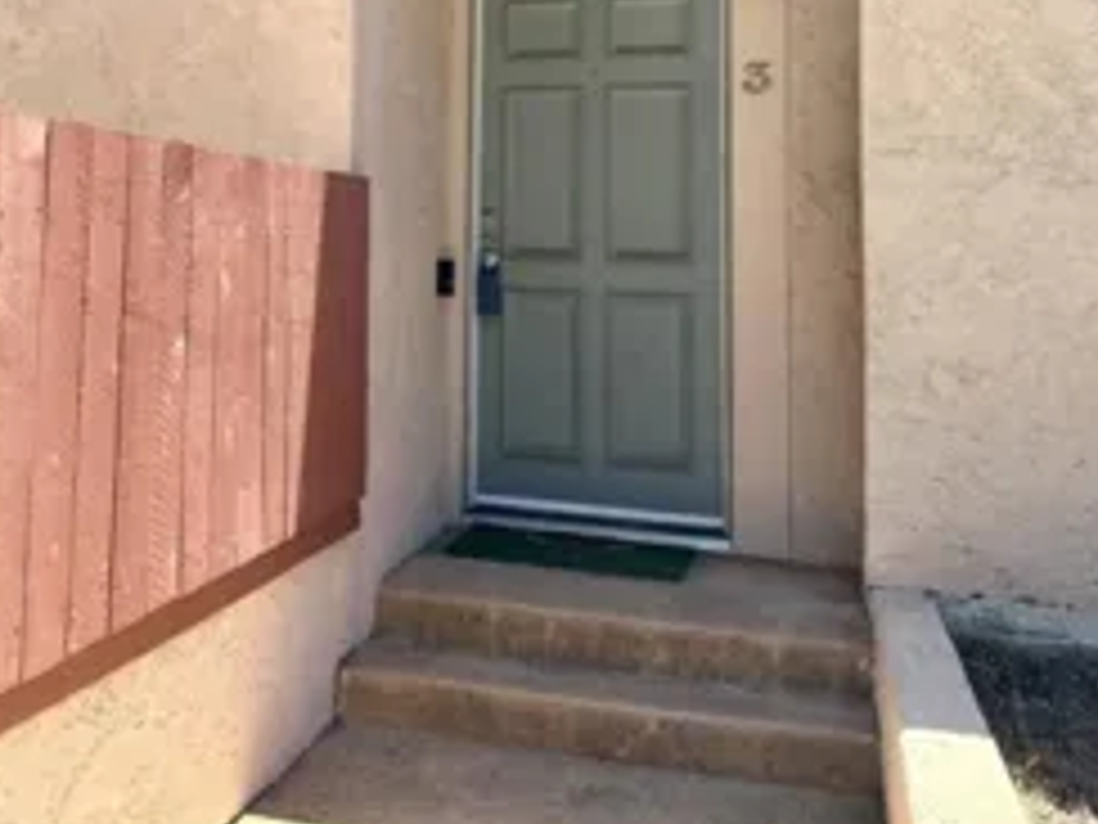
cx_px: 335
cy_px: 135
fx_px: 1332
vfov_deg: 33.1
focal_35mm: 42
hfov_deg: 43.9
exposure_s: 1/1339
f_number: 1.78
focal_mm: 6.86
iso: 80
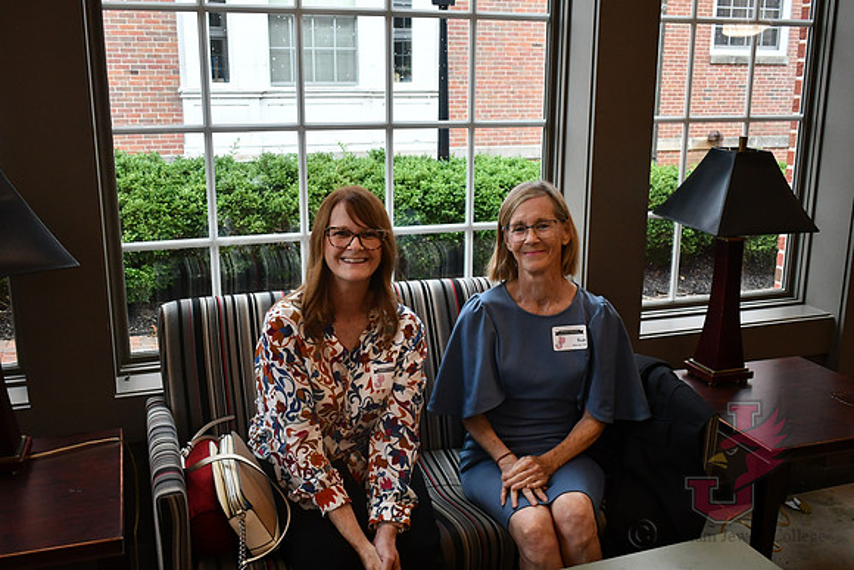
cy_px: 285
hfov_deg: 53.1
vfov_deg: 36.9
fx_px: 854
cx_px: 427
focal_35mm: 36
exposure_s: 1/125
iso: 1250
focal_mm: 18
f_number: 3.5
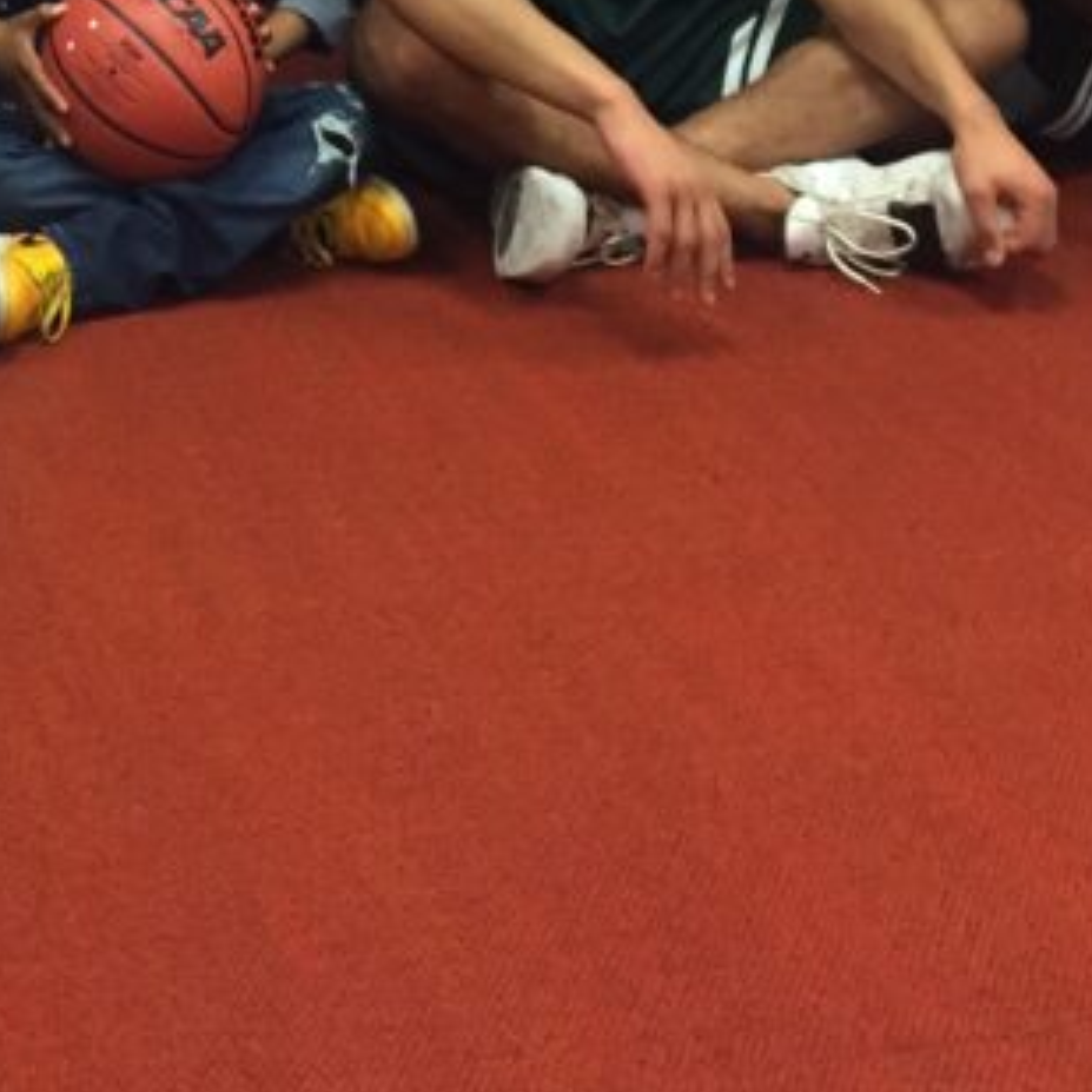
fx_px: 2998
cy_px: -369
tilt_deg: -9.4
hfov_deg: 19.8
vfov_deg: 19.0
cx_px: -92
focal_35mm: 84
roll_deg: +1.6
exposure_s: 1/30
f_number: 2.2
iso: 160
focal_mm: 4.15
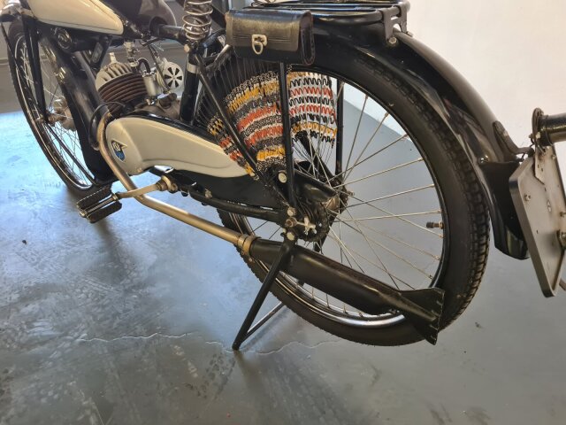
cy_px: 212
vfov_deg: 53.1
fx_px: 425
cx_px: 283
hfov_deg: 67.3
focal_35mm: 26
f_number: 1.8
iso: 500
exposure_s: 1/50
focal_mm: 5.4
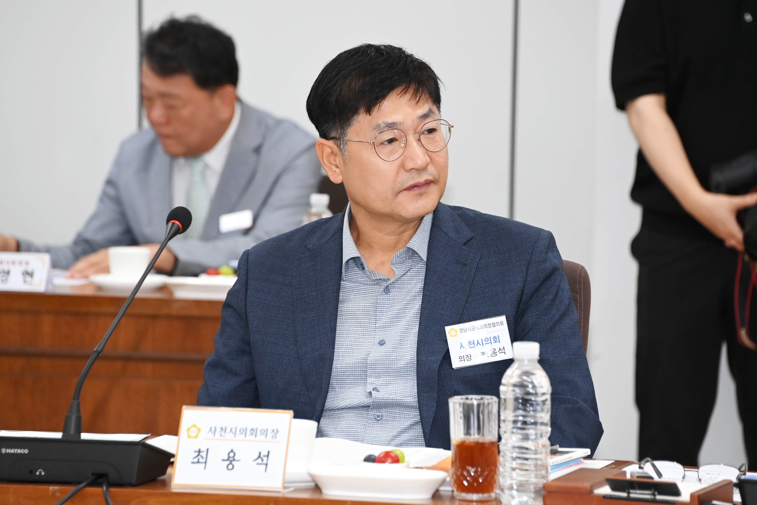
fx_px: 4836
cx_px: 378
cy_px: 252
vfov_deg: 6.0
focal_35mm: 230
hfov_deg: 9.0
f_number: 6.3
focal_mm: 230
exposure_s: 1/250
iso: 3200
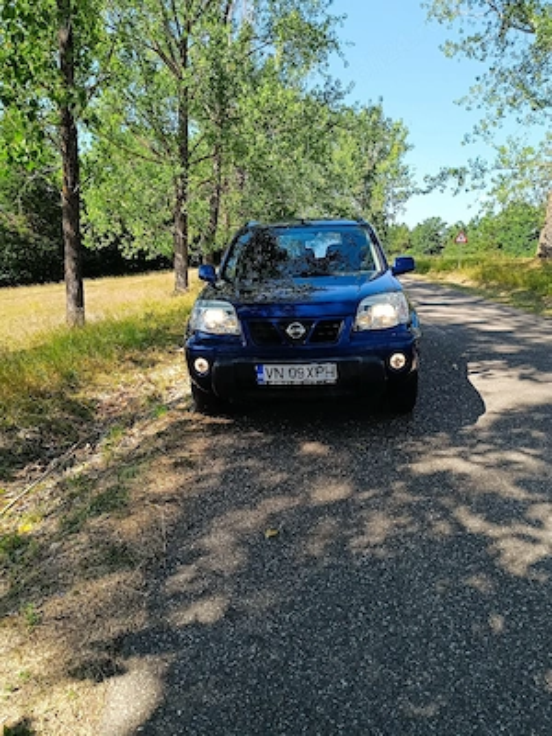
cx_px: 276
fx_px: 510
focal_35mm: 24
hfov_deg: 56.8
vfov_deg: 71.6
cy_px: 368
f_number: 1.88
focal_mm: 5.59
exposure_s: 1/333
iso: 52
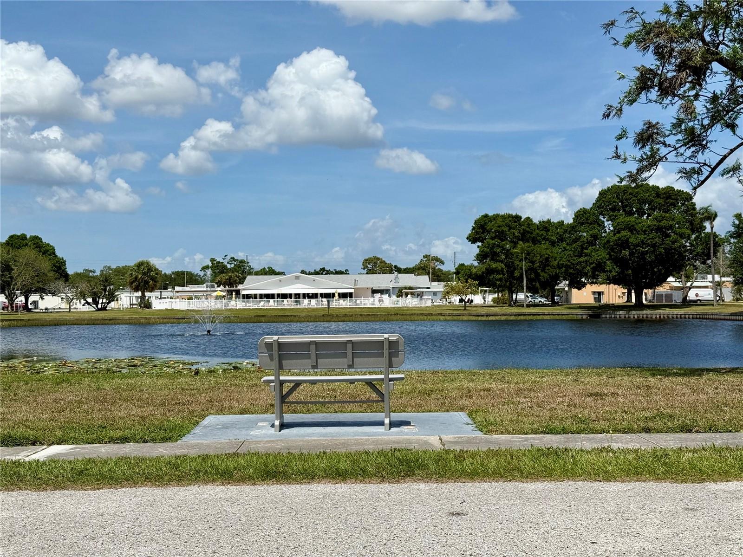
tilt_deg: +2.1
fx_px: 1030
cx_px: 372
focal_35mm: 48
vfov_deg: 30.3
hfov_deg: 39.7
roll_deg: +0.4
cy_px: 278
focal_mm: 6.76
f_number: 1.78
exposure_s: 1/7874
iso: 64
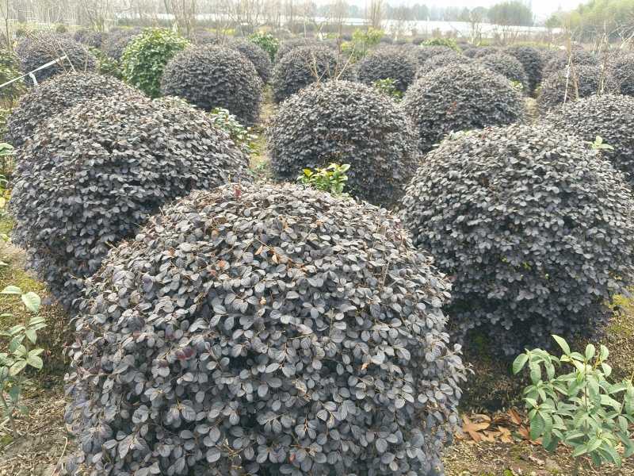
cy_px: 238
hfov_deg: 67.3
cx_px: 317
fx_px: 476
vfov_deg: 53.1
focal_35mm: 26
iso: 80
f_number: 1.8
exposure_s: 1/590
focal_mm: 4.84
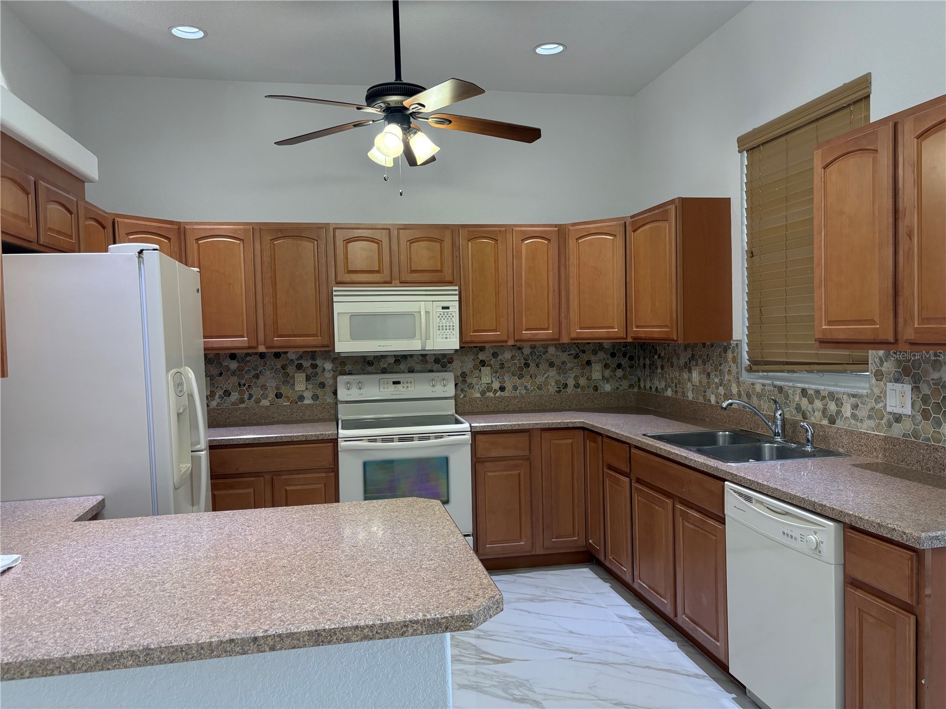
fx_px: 711
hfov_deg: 67.3
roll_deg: +2.1
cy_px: 354
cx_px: 473
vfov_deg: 53.1
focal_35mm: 26
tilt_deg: -2.3
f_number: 1.6
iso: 125
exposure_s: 1/155
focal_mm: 5.96
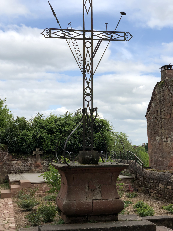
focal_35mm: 52
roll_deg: +3.0
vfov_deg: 36.8
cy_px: 116
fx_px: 347
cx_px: 86
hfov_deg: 28.0
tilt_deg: +4.9
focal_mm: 6
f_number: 2.4
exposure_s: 1/979
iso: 16
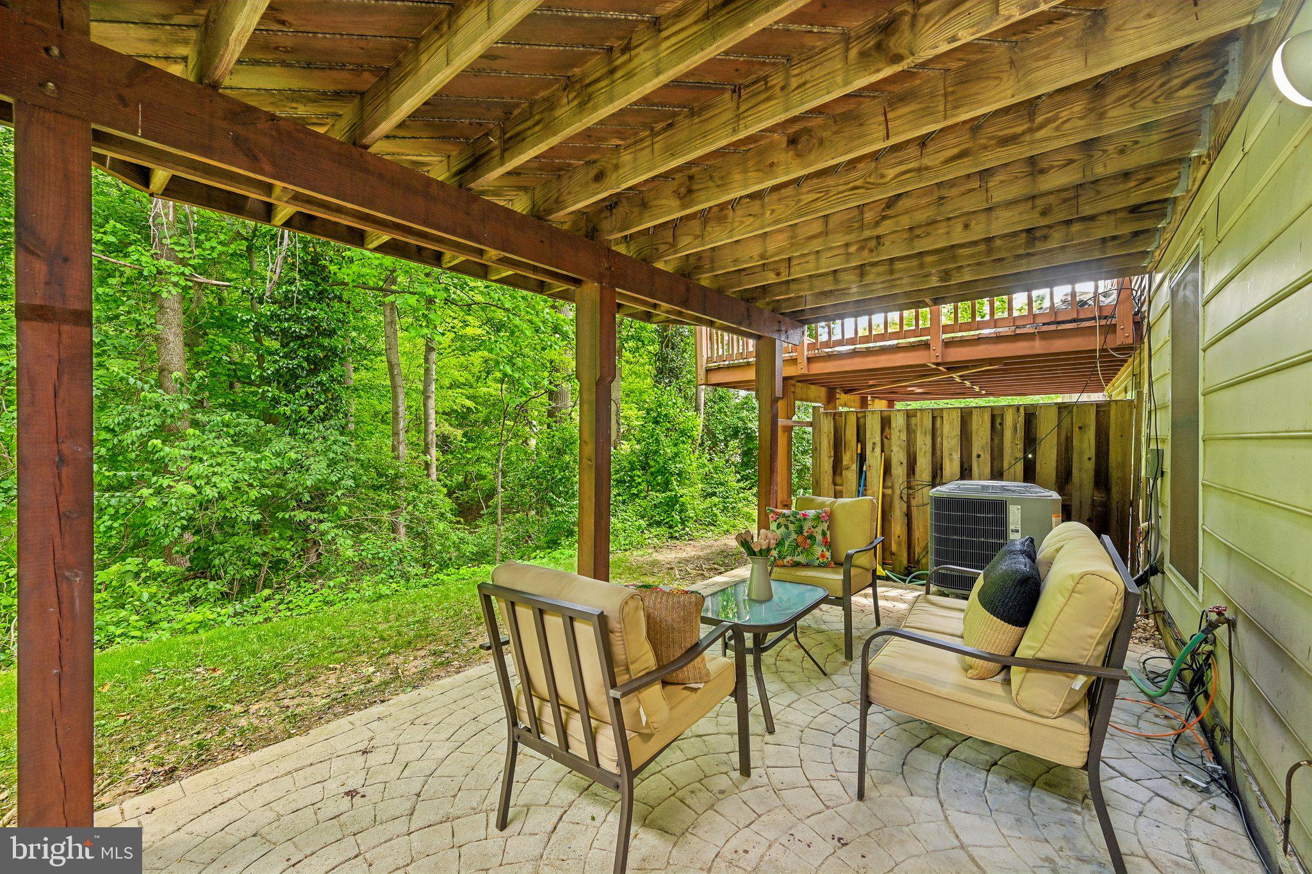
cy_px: 437
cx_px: 656
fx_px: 510
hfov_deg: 104.3
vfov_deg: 81.2
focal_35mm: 14
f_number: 8
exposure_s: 1/15
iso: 180
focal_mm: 14
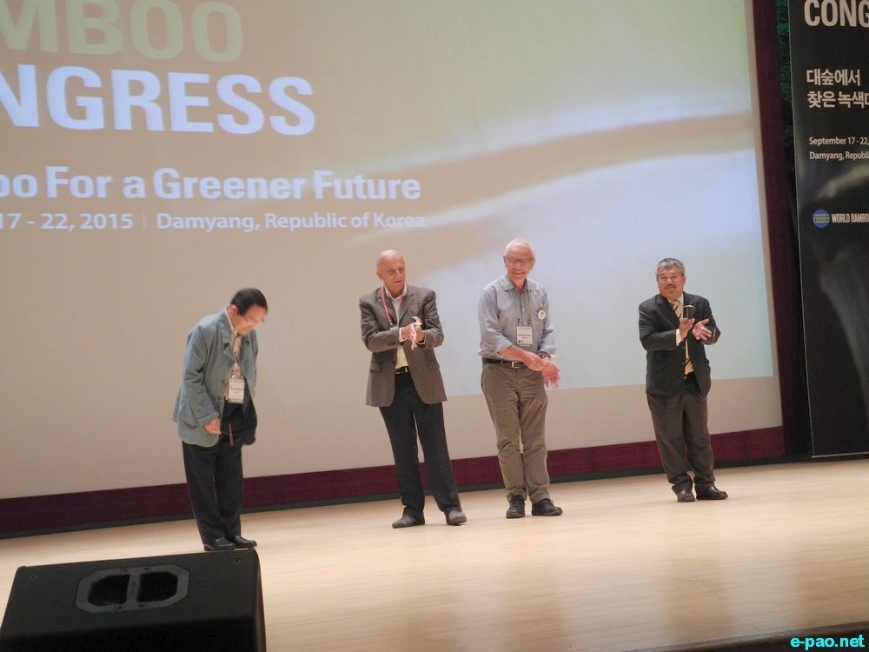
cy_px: 326
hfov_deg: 28.6
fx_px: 1707
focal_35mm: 68
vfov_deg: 21.6
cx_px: 434
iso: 400
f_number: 4
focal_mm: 14.5
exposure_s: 1/30
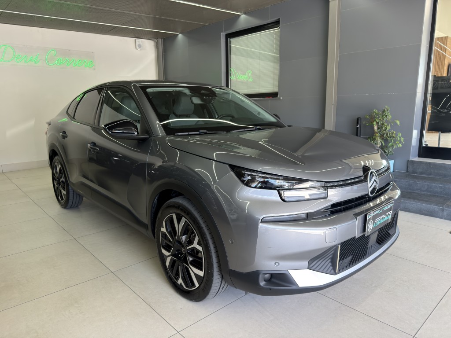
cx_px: 226
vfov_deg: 56.8
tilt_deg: -10.9
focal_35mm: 24
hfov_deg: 71.6
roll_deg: +1.1
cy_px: 169
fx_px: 313
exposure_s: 1/100
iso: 100
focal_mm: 6.76
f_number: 1.78
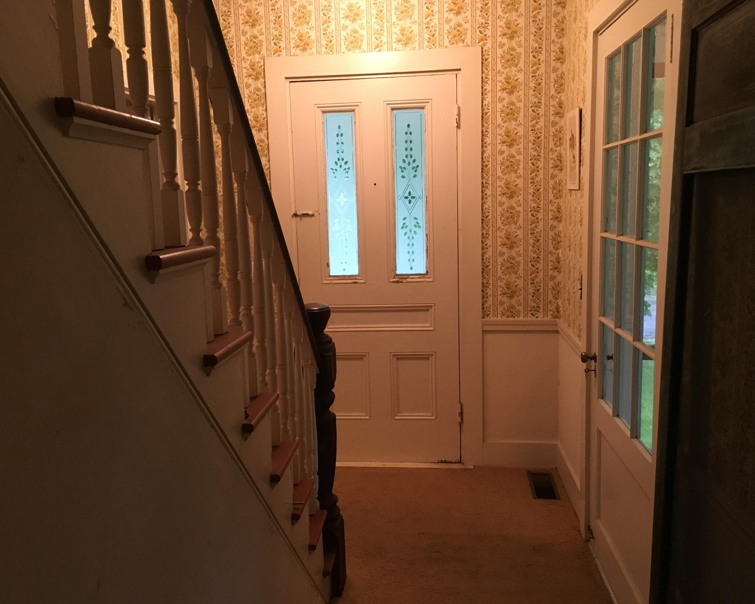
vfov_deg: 47.1
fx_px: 693
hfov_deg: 57.2
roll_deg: +0.9
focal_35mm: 31
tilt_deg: -7.9
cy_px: 303
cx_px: 375
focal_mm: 4.15
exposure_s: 1/20
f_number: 2.2
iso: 200
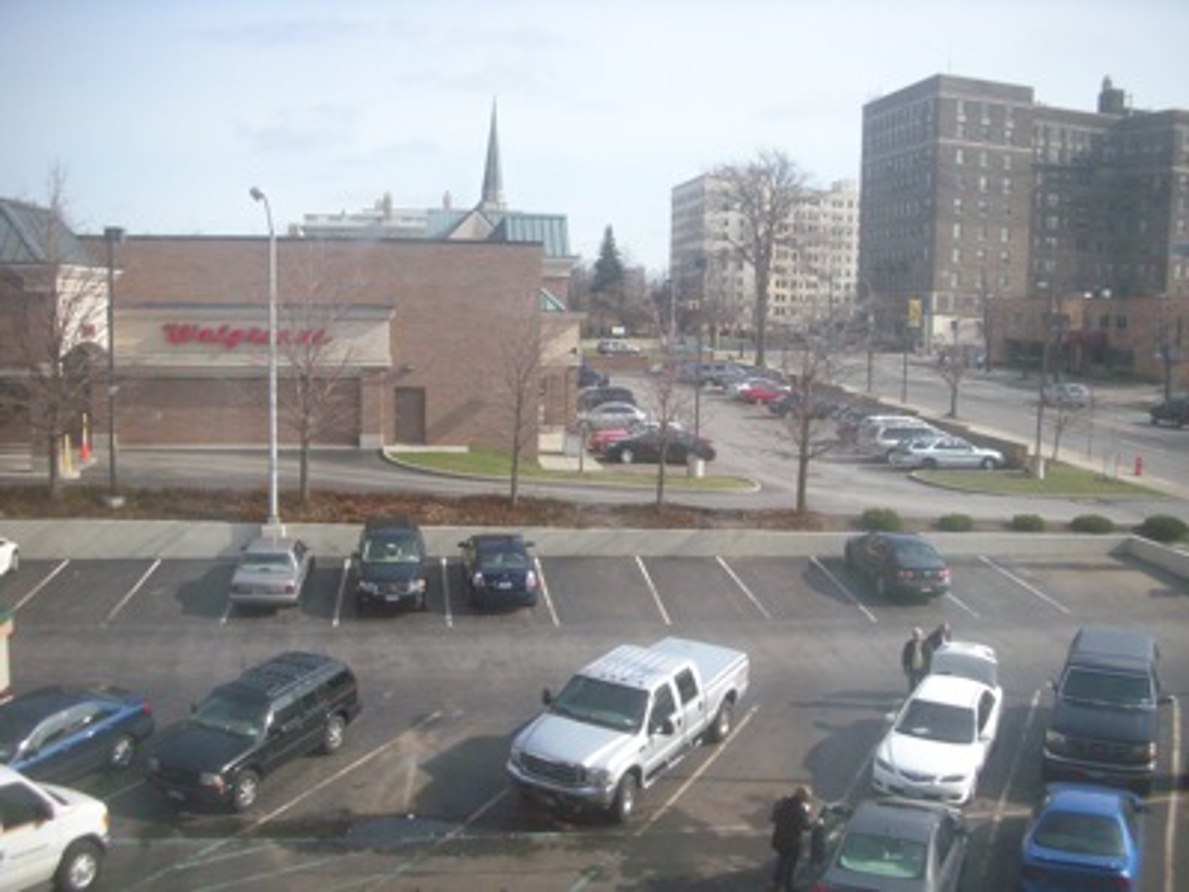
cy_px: 446
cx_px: 594
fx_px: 1202
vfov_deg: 40.7
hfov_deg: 52.6
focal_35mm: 35
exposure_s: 1/182
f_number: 7.9
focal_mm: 5.8
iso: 200
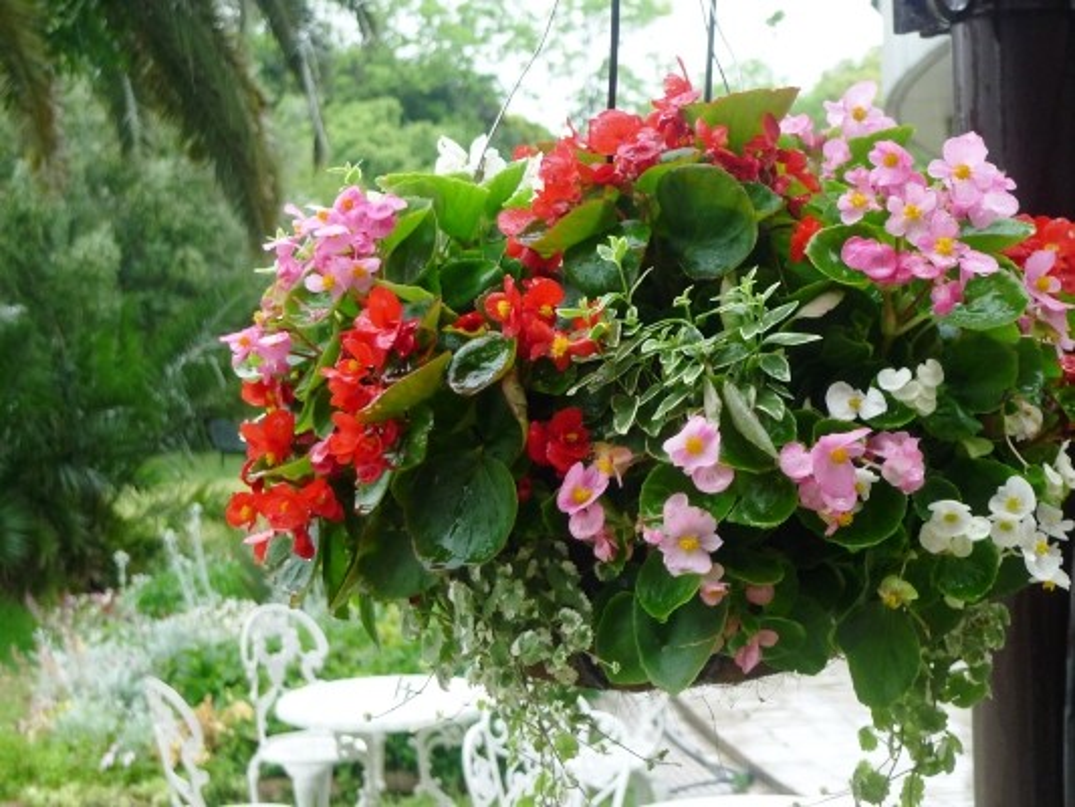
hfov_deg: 32.2
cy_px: 404
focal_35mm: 60
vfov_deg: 24.4
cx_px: 538
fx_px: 1864
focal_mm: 12.8
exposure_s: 1/125
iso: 200
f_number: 2.8
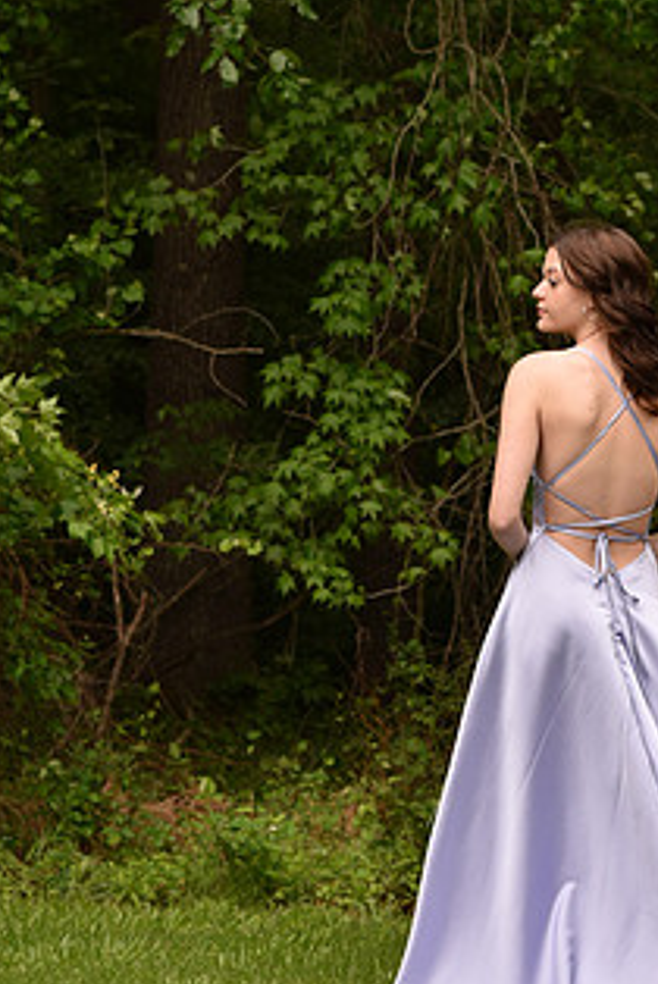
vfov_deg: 13.1
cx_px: 591
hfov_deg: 8.7
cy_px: 445
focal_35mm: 157
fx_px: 4295
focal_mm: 85
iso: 200
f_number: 6.3
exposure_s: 1/320
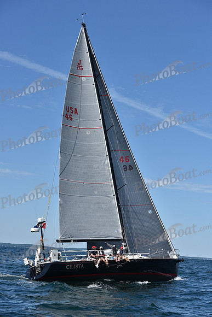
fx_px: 618
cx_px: 106
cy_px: 158
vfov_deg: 28.8
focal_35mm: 70
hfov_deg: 19.5
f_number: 7.1
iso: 250
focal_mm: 70
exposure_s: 1/1600
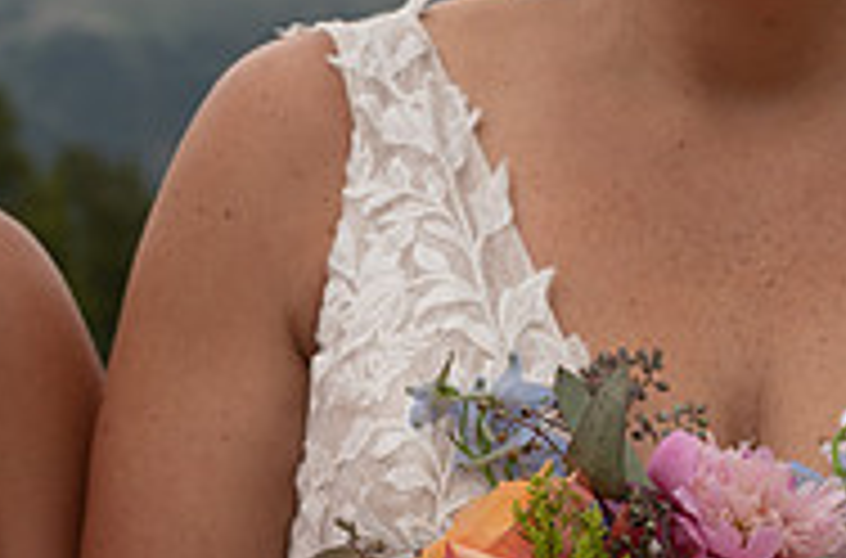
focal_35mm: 141
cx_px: 236
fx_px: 3302
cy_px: 801
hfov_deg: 14.6
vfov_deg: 9.4
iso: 200
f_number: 5.3
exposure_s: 1/800
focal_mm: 44
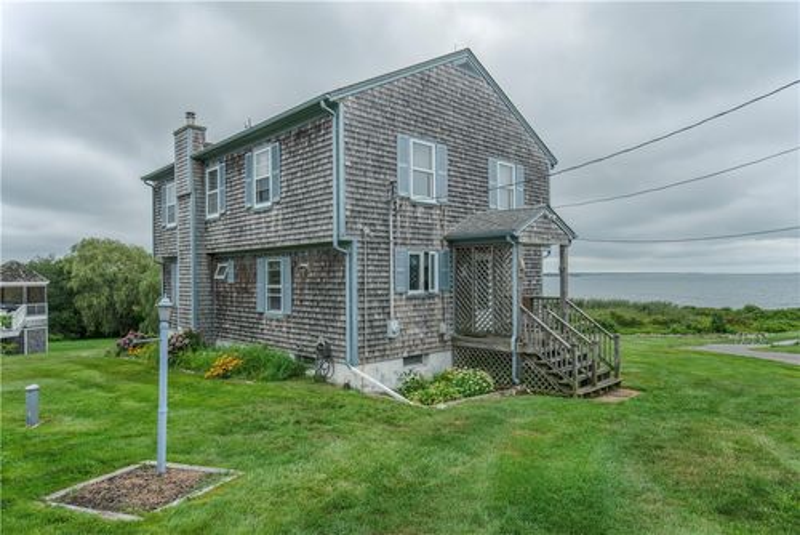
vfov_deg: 57.3
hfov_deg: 78.5
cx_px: 400
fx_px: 489
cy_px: 268
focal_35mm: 22
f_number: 9
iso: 200
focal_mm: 22
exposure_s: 1/320
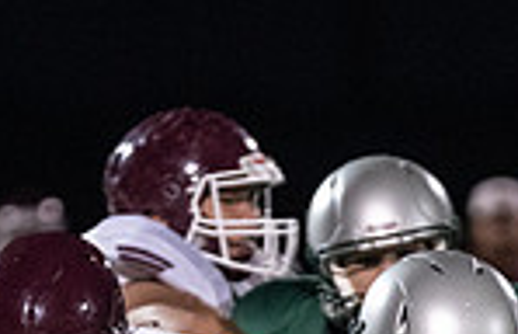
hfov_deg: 1.8
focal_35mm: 1135
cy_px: 622
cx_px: 268
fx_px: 16163
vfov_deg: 1.2
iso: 4000
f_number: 2.8
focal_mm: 200
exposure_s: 1/1000
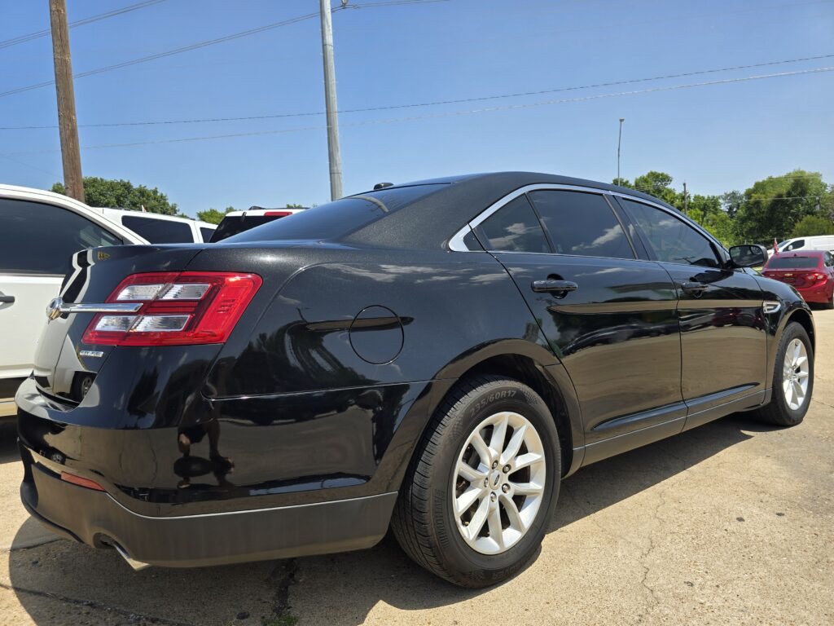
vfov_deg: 58.9
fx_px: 554
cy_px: 313
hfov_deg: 73.9
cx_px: 417
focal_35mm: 23
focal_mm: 6.3
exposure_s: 1/599
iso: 12
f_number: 1.7
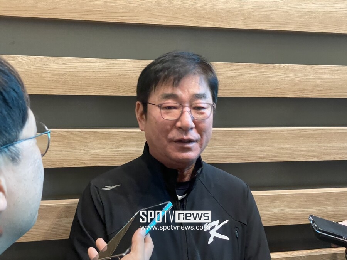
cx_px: 174
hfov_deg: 36.8
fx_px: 521
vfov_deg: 28.0
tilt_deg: -4.7
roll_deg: -0.5
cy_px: 130
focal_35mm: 52
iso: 1000
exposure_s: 1/32
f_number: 2
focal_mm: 6
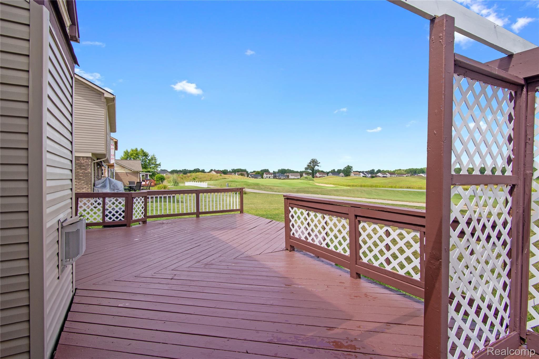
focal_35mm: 17
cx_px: 270
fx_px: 255
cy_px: 180
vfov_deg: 70.5
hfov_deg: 93.3
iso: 320
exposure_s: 1/800
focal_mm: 17
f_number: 9
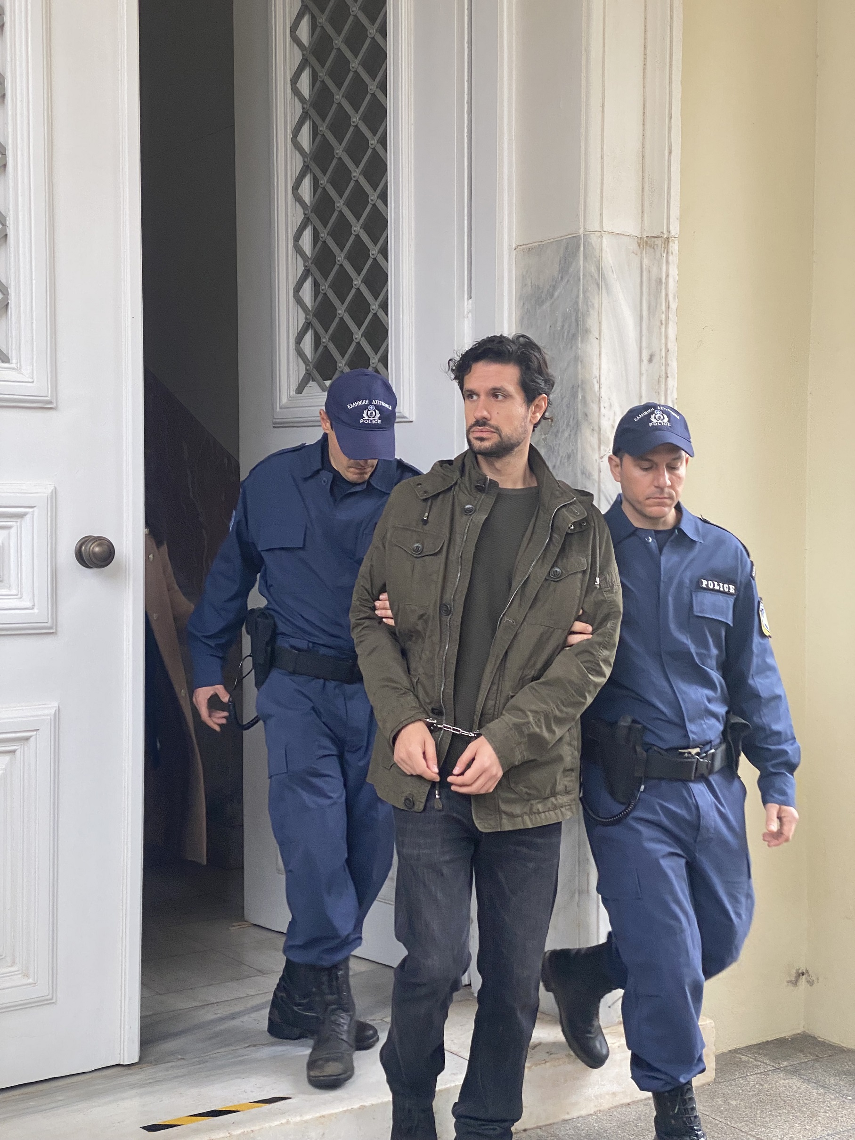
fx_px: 1713
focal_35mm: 52
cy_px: 570
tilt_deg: -0.6
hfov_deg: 28.0
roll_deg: -0.3
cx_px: 428
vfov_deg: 36.8
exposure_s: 1/122
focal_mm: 6
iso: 80
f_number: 2
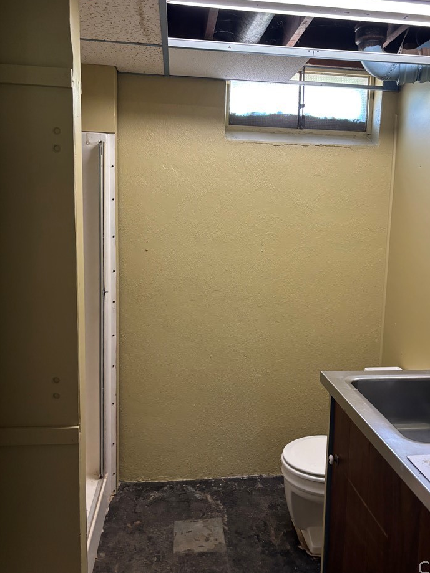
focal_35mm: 29
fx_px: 480
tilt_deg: -4.0
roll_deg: -1.2
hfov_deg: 48.2
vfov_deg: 61.6
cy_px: 263
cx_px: 237
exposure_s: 1/60
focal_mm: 5.96
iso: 250
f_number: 1.6
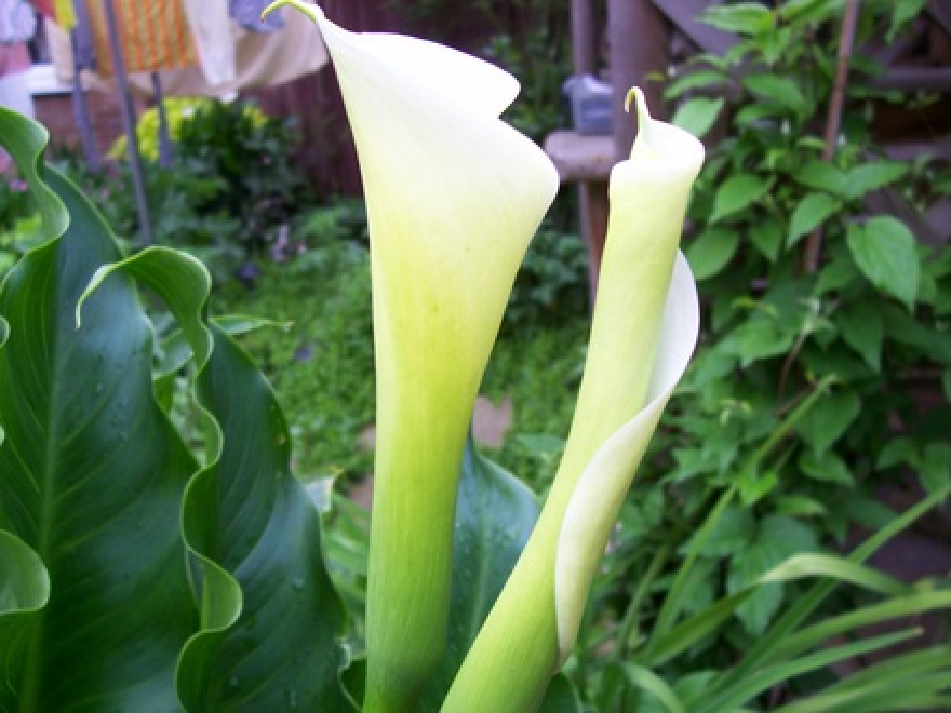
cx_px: 476
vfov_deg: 41.8
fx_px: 934
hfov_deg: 54.0
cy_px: 356
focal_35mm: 34
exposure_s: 1/74.6
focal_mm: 5.6
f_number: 2.7
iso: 80
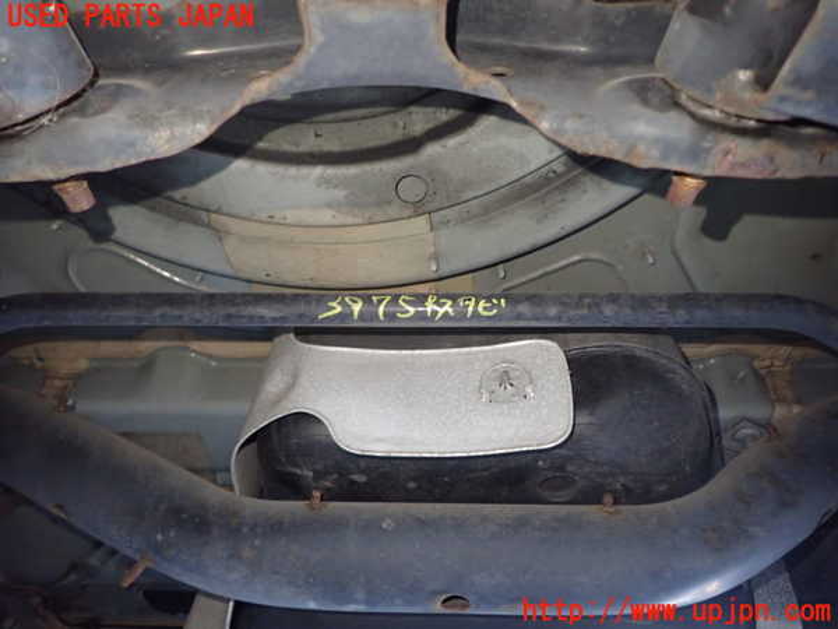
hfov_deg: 69.4
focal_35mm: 25
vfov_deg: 54.9
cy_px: 314
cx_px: 419
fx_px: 605
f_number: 2
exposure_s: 1/30
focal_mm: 4.5
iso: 640
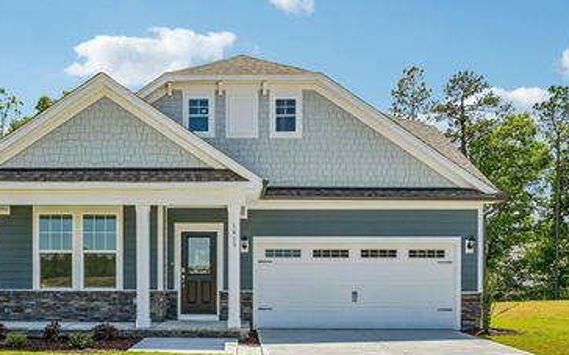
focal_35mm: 36
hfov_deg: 54.1
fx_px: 553
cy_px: 196
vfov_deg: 35.5
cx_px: 230
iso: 100
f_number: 8
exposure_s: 1/400
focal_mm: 25.5
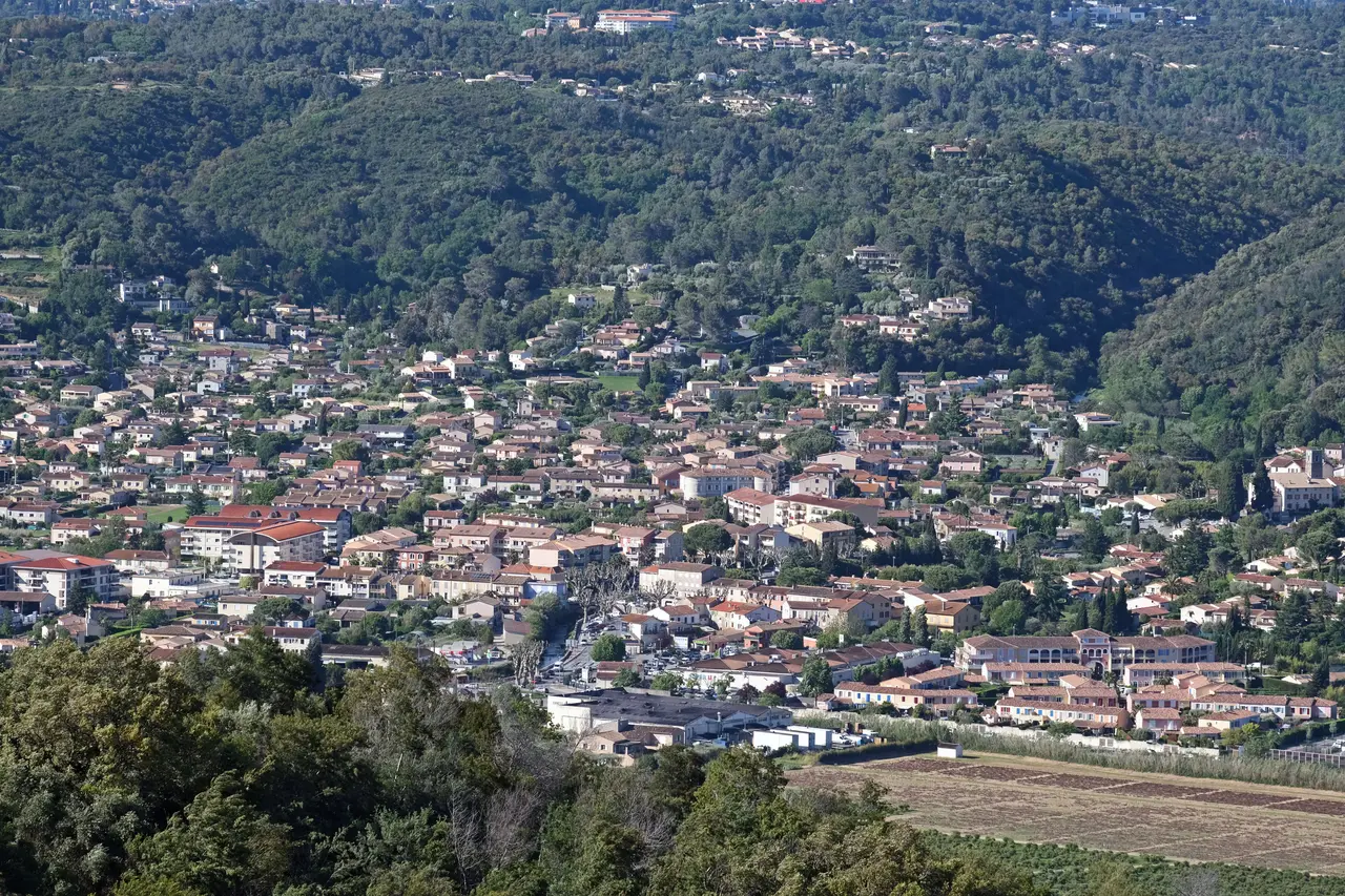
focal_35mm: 161
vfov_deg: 8.5
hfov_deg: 12.8
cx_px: 672
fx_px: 6014
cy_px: 448
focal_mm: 107.3
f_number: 8
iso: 250
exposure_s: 1/400
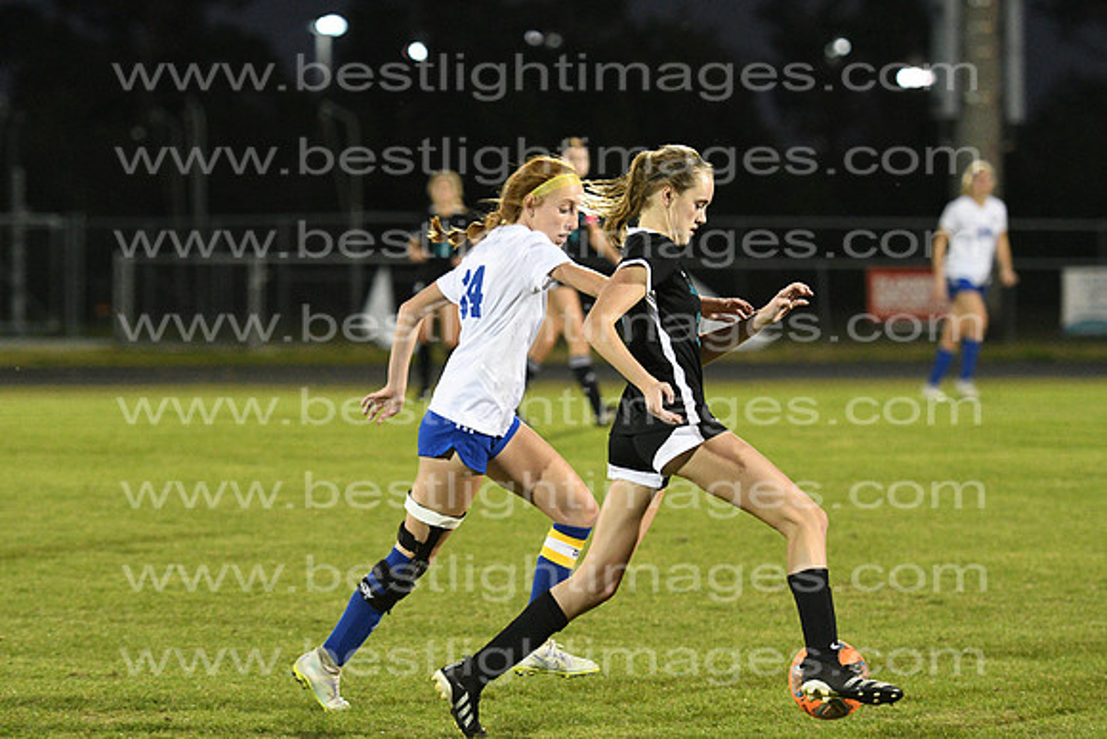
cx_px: 554
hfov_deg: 10.2
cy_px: 370
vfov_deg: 6.8
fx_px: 6228
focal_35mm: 202
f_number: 2.8
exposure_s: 1/800
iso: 5600
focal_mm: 135
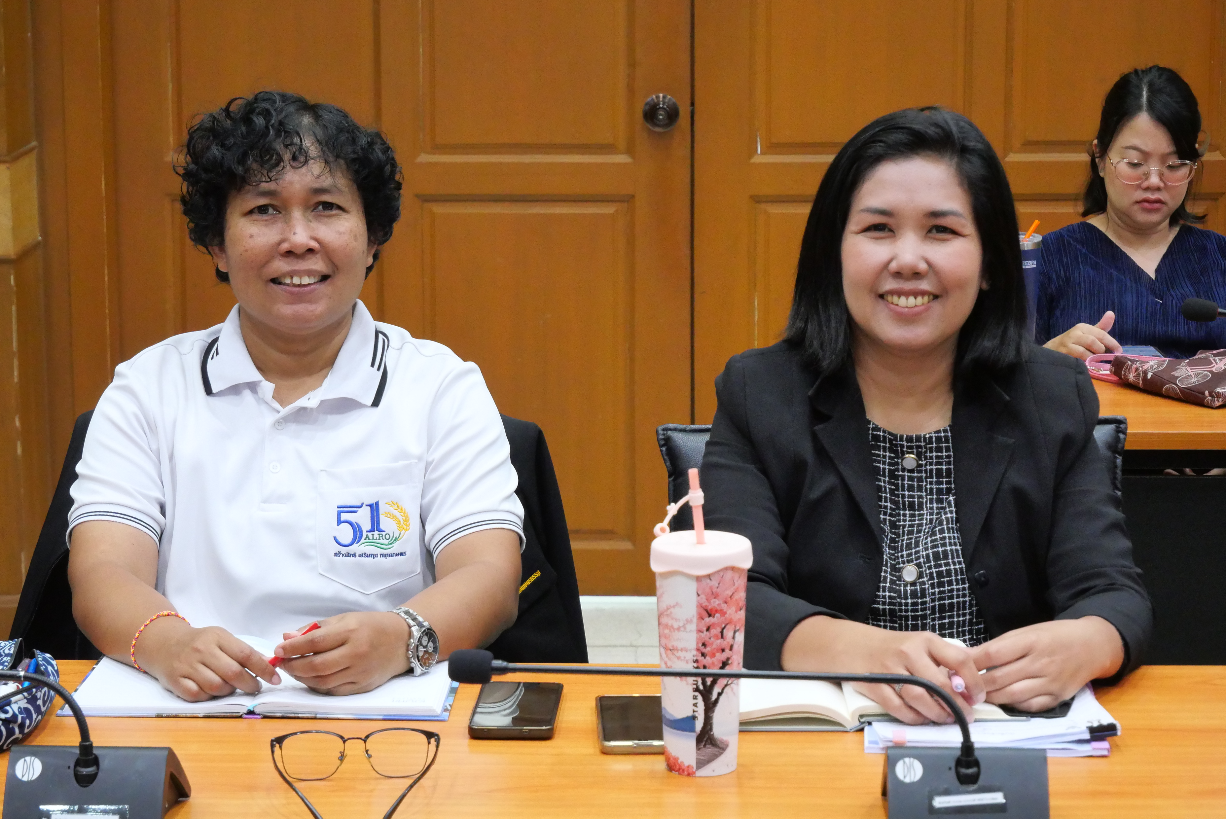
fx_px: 3101
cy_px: 410
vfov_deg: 15.0
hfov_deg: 22.4
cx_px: 613
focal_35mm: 91
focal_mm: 44
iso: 3200
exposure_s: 1/50
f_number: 5.6
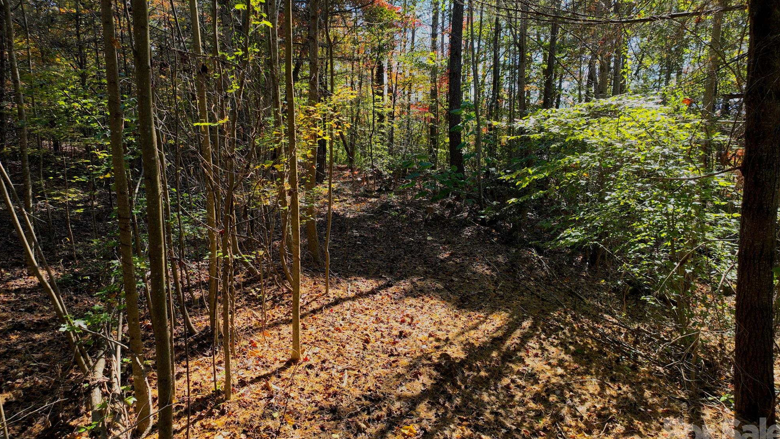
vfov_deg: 42.8
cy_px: 194
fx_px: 558
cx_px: 386
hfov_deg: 69.9
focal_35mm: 27
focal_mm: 12.29
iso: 140
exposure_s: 1/500
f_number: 2.8
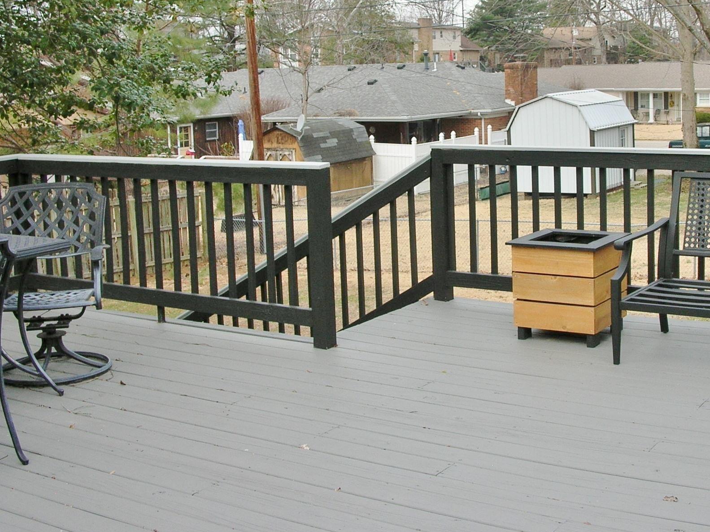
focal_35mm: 52
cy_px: 175
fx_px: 1066
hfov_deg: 36.3
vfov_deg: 27.8
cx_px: 492
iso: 50
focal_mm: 6
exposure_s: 1/260
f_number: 3.7
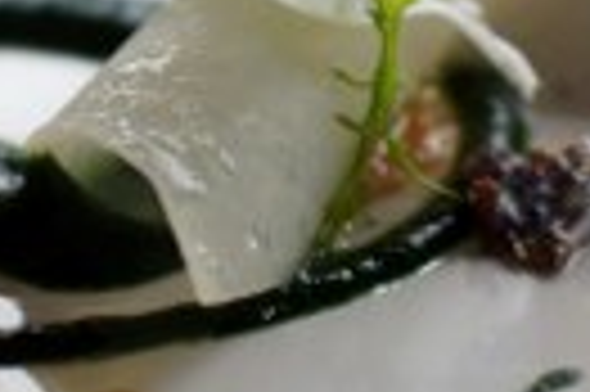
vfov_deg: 4.4
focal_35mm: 309
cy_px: -97
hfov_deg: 6.7
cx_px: 18
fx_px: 5058
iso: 100
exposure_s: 1/250
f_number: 2.8
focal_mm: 50
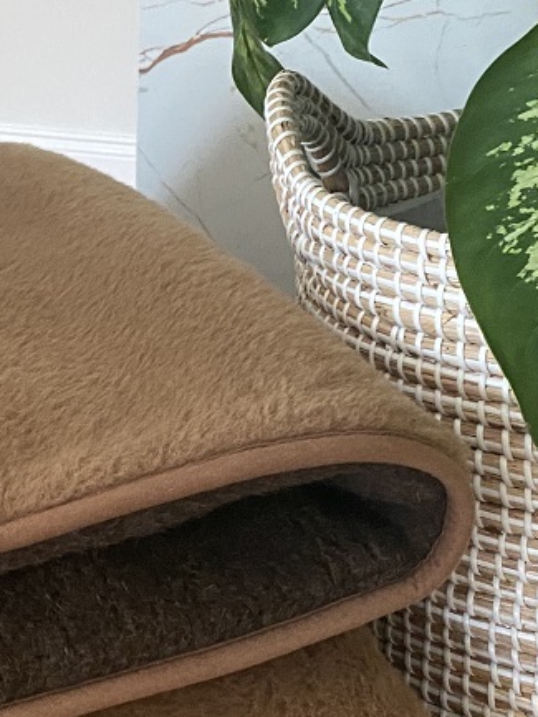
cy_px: 480
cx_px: -50
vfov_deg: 26.9
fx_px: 1491
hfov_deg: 19.6
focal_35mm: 72
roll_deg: +2.5
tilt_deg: -23.9
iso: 500
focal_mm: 4.25
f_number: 1.8
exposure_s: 1/41
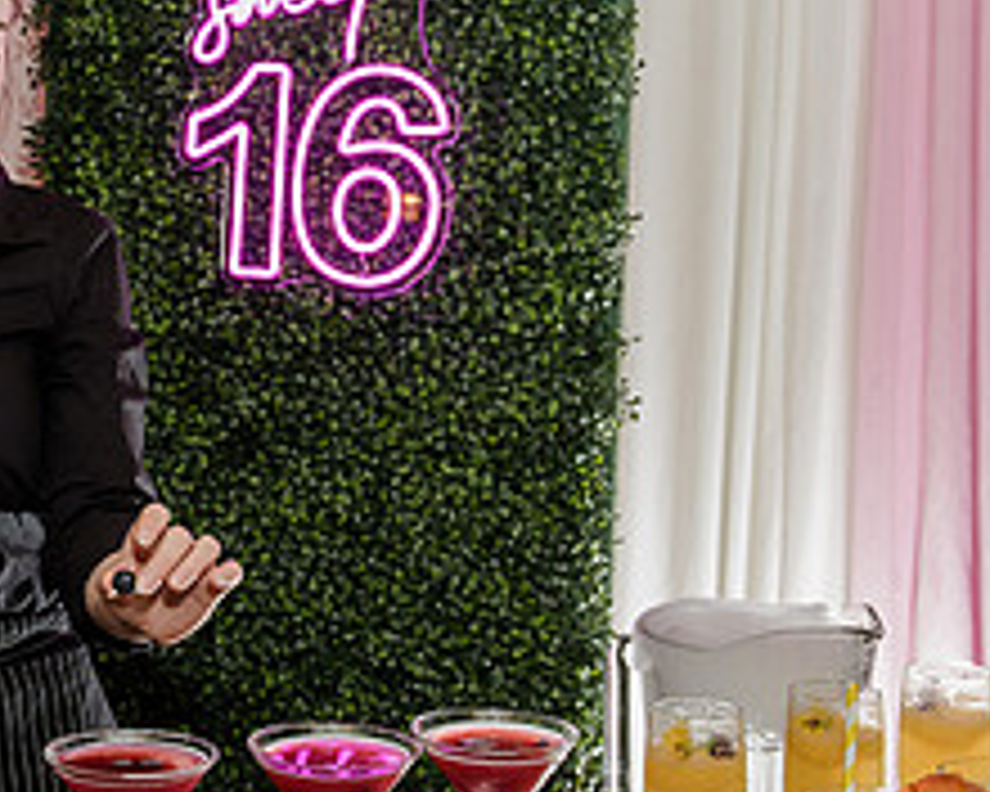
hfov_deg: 22.5
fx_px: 2403
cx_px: 27
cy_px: 367
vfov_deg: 18.7
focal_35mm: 82
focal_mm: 29
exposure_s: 1/125
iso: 1000
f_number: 5.6
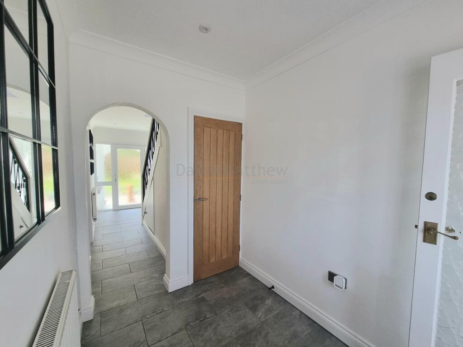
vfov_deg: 89.9
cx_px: 232
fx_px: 174
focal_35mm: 13
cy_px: 174
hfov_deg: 106.2
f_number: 2.2
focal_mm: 2.2
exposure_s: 1/120
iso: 80
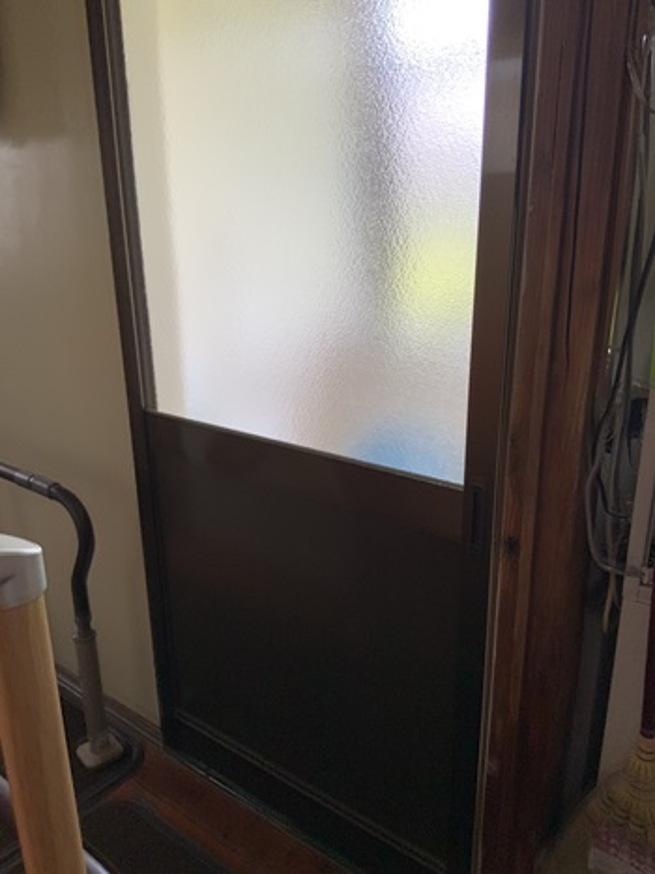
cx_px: 328
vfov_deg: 61.7
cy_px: 437
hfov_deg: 48.2
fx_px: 732
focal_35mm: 29
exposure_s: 1/122
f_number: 1.8
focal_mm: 3
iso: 40
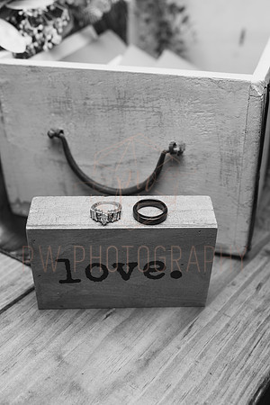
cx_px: 135
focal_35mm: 46
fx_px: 517
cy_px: 202
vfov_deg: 42.7
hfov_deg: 29.2
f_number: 5
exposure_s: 1/200
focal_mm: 46
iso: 200
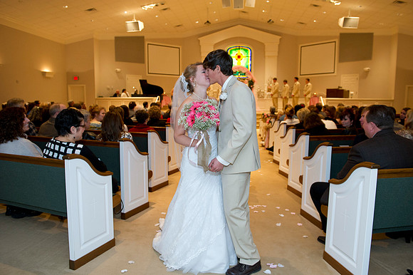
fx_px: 321
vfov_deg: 46.4
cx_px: 206
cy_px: 138
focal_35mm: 28
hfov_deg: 65.5
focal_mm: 28
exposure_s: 1/125
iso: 1600
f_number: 4.5
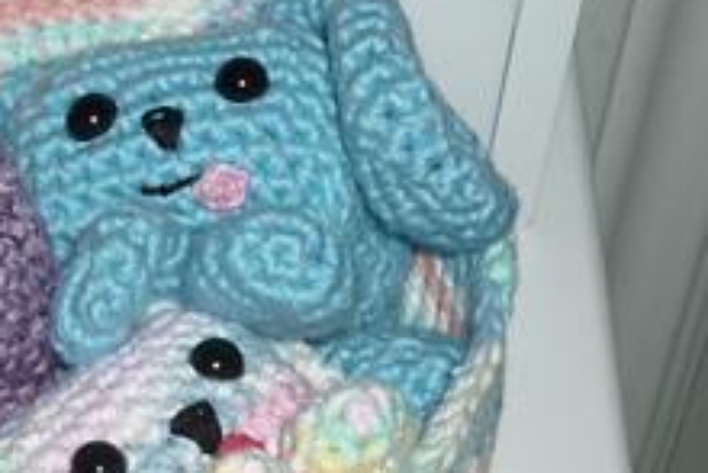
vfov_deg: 9.1
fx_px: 2972
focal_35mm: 151
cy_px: 375
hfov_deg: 13.4
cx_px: 19
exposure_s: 1/125
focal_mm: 10.6
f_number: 3.8
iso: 100
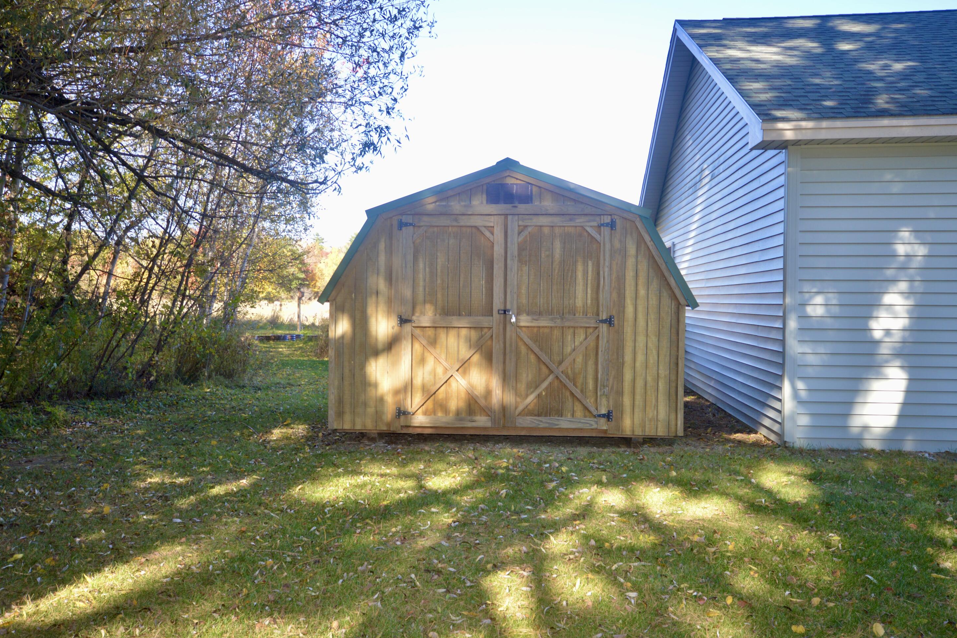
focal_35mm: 31
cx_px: 481
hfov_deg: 60.3
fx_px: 824
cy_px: 316
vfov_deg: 42.3
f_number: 5.6
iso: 280
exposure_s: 1/125
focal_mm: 20
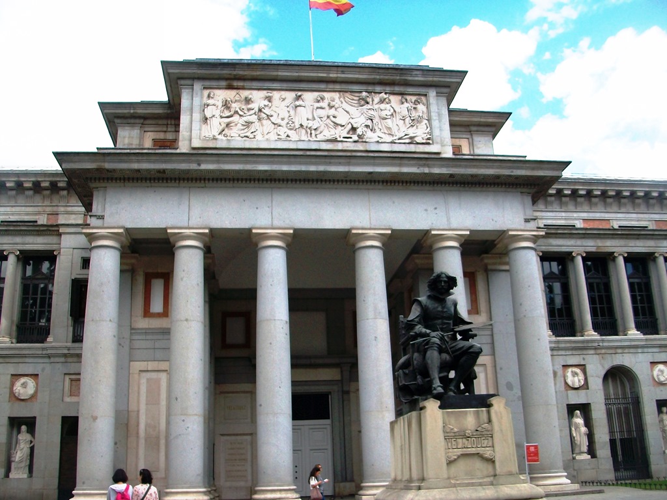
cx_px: 334
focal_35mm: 34
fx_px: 655
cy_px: 250
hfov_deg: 54.0
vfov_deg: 41.8
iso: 80
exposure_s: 1/640
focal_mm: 5.7
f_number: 2.8
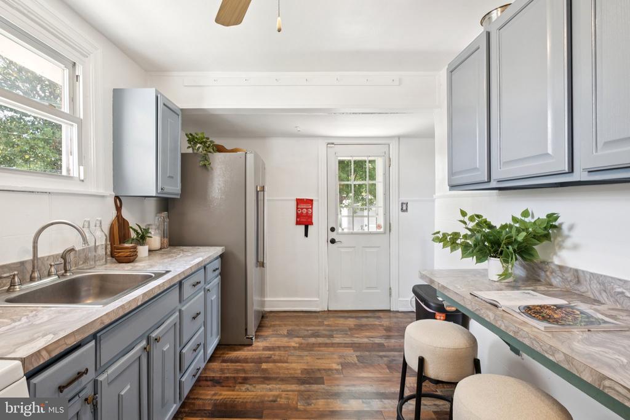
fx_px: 298
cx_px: 315
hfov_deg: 93.3
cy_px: 210
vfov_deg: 70.5
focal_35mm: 17
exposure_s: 1/6
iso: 250
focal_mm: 11.5
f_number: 8
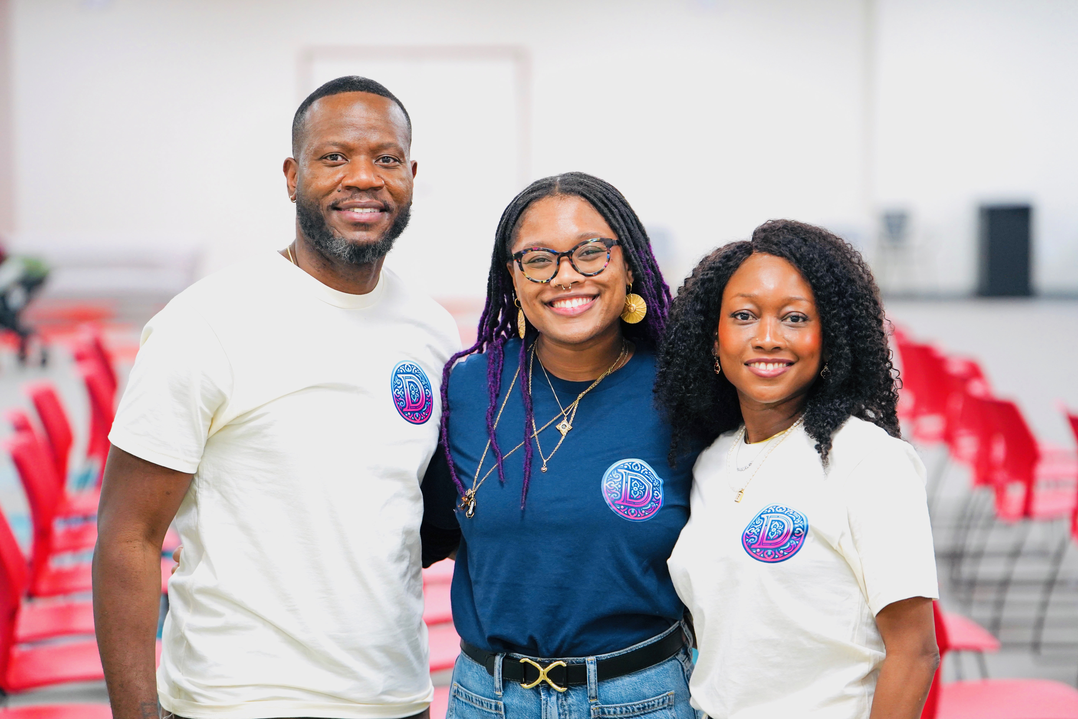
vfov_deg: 12.8
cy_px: 360
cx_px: 539
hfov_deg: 19.1
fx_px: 3204
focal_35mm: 107
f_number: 2.8
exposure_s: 1/320
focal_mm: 107
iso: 1600
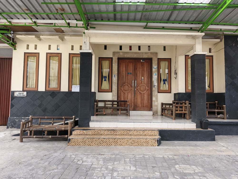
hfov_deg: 73.9
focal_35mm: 23
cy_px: 90
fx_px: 158
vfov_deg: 58.9
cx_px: 119
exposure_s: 1/100
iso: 193
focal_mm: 5.56
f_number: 1.8
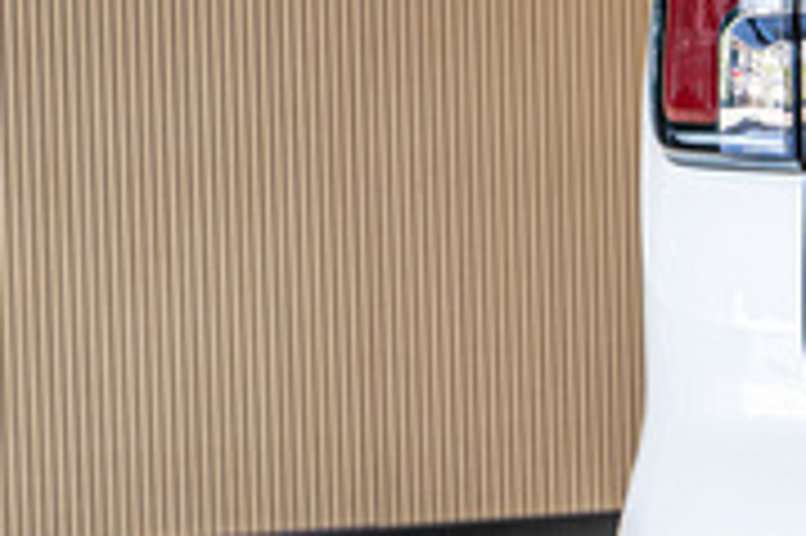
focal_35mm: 200
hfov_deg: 9.4
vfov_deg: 6.8
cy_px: 149
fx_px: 4474
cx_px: 1754
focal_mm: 35
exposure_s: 1/125
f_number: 4.5
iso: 640
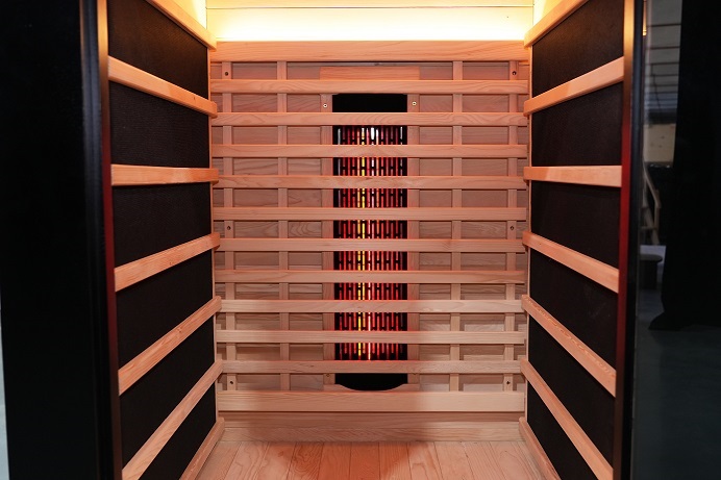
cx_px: 360
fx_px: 721
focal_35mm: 36
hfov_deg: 53.1
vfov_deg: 36.9
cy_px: 240
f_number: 4
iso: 800
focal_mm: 24
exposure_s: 1/80
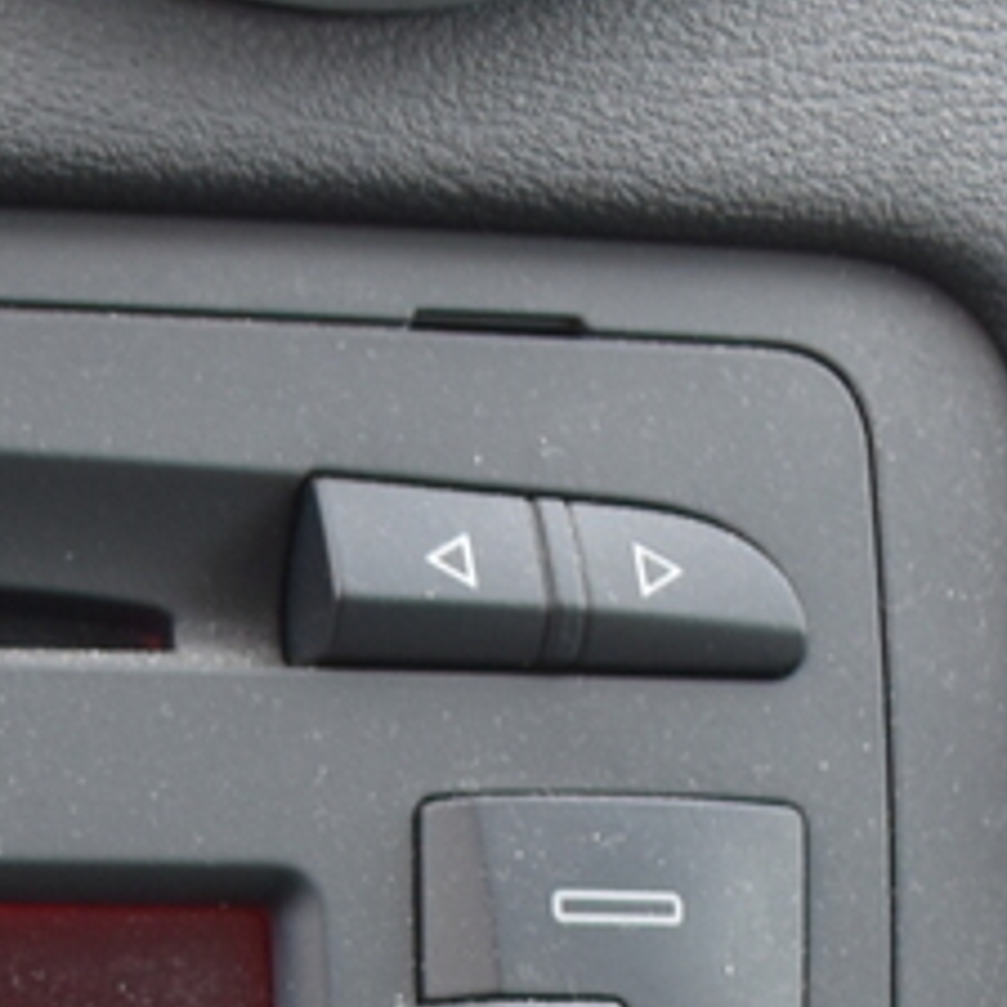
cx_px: -707
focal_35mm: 165
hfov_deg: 10.1
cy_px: 2238
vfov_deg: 9.6
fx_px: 5431
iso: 400
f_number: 5.6
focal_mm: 18
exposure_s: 1/125
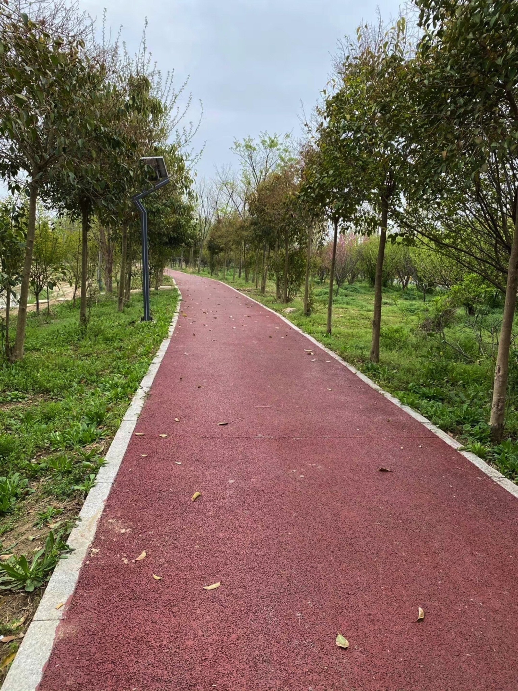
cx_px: 259
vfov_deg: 67.3
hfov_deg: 53.1
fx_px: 519
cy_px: 346
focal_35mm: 26
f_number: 1.8
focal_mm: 4.25
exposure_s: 1/1093
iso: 32
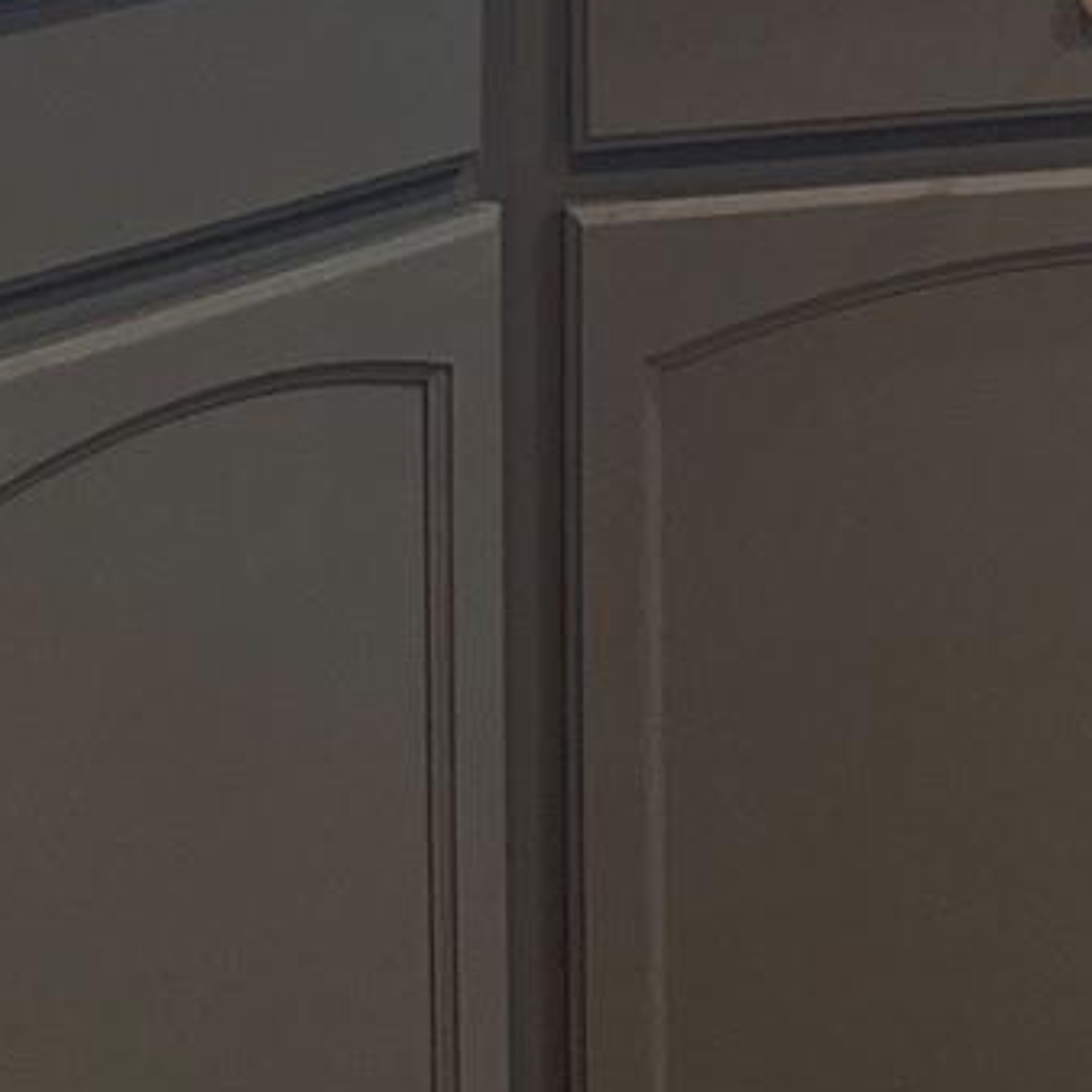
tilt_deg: -1.2
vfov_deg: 12.3
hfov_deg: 12.8
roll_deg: -0.2
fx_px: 4604
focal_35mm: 129
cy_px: -920
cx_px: 1646
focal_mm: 6.86
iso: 400
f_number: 1.78
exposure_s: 1/60
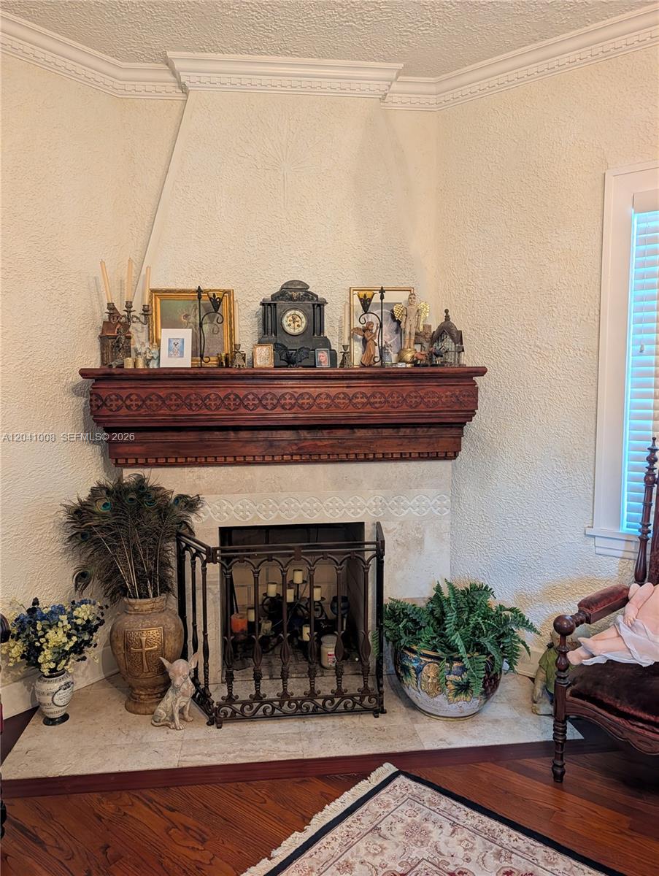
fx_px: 608
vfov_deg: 71.5
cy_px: 438
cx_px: 330
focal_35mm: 24
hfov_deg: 56.9
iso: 29
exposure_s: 1/20
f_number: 1.68
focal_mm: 6.9
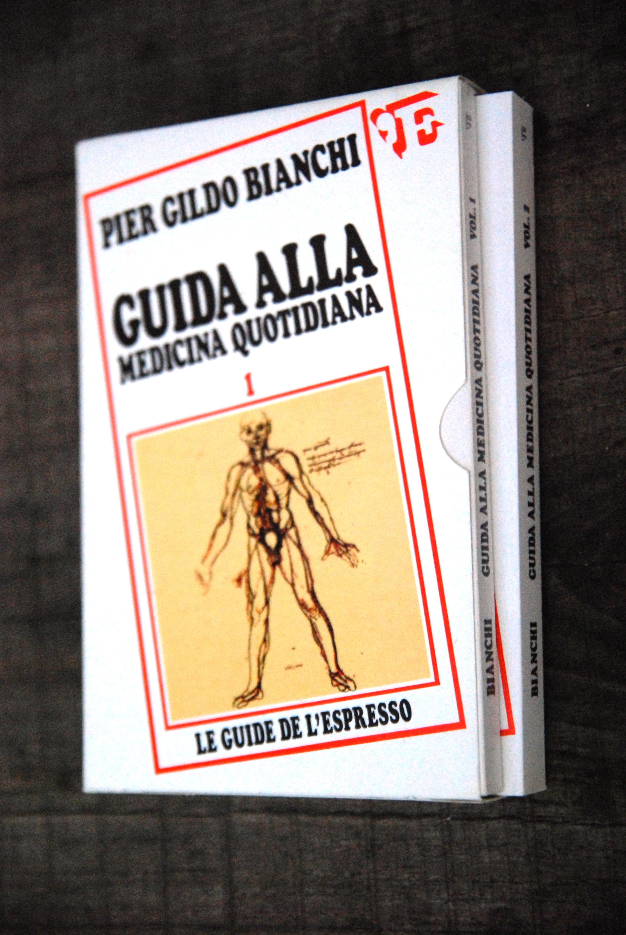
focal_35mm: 66
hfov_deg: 20.7
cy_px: 468
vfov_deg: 30.5
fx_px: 1716
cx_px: 313
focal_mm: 44
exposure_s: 1/40
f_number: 2.8
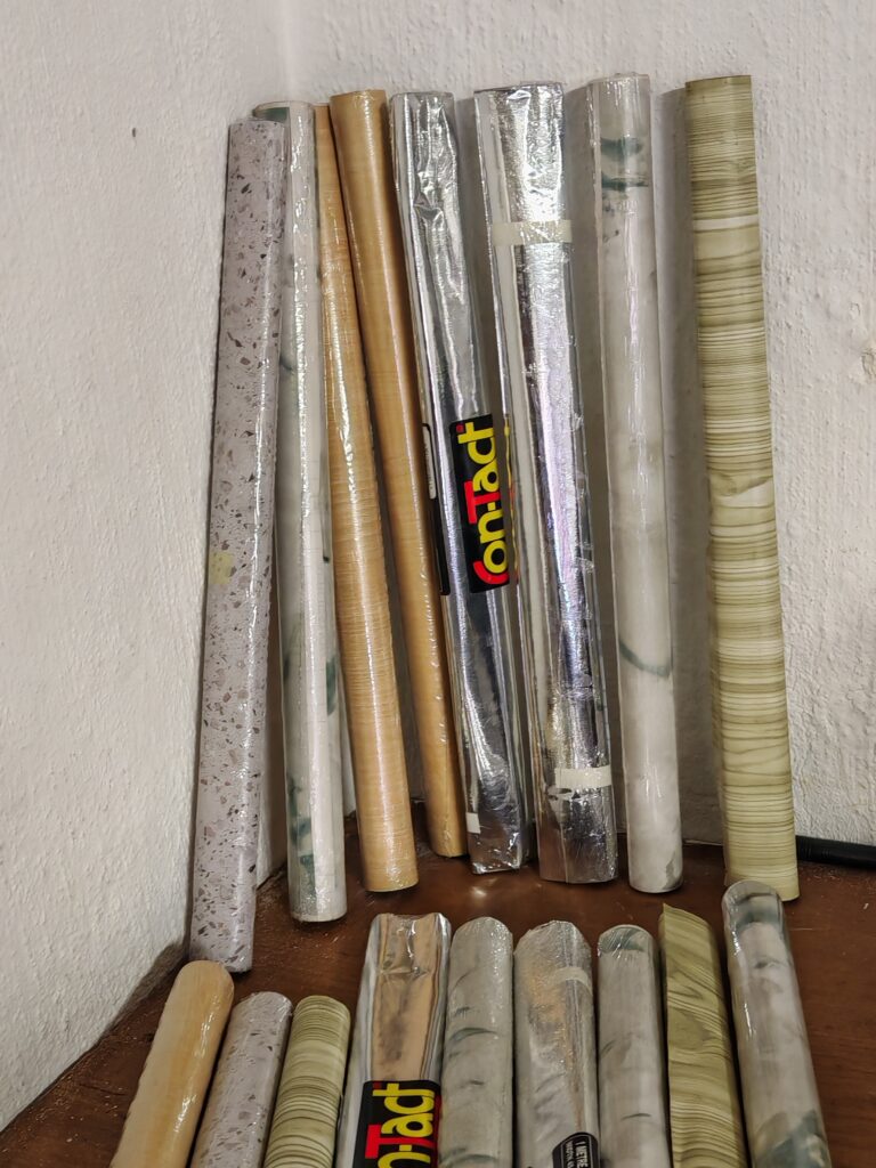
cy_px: 584
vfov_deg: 38.2
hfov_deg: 29.1
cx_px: 438
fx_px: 1687
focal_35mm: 50
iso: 1000
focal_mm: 6.67
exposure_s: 1/33
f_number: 1.9
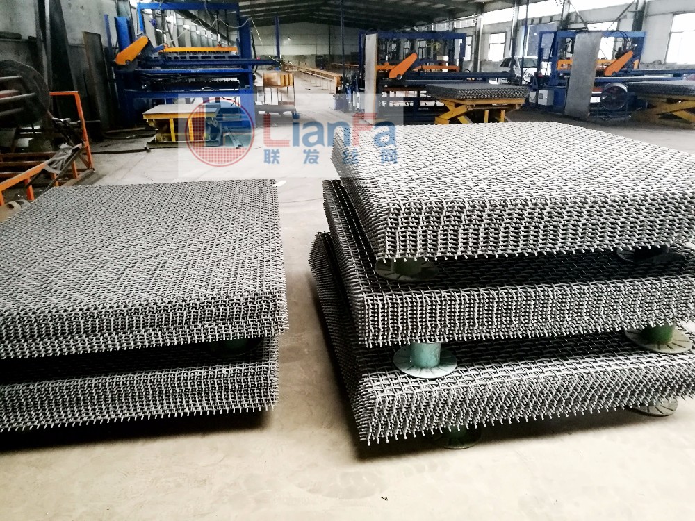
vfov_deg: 51.4
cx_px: 348
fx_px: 542
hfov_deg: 65.3
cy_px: 260
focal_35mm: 27
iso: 640
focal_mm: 4.5
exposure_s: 1/20
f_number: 2.2
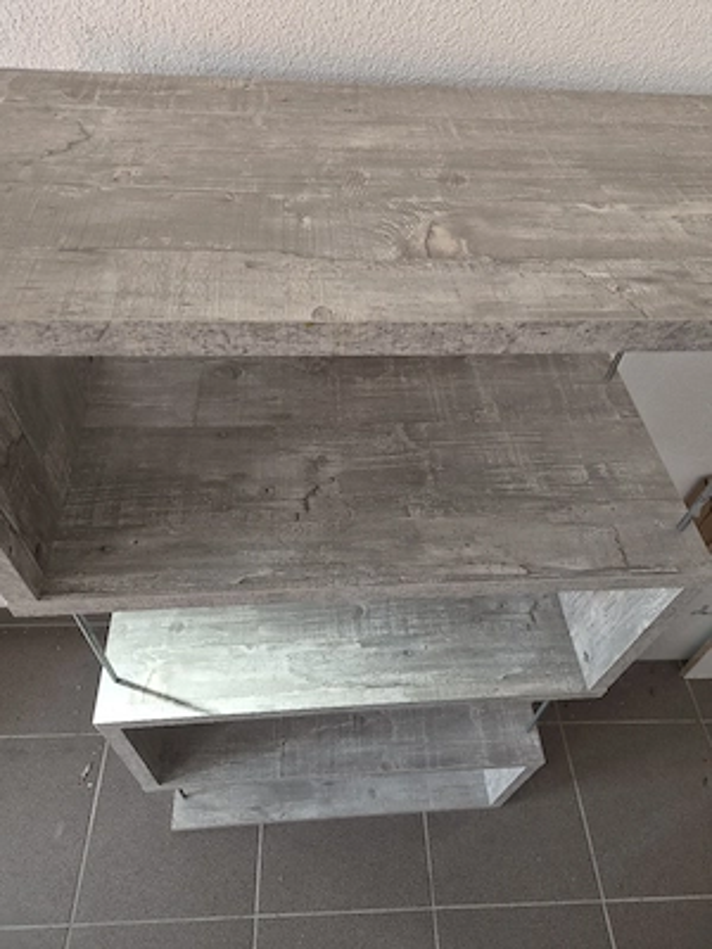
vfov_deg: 73.9
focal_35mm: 23
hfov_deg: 58.9
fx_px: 631
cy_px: 474
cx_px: 356
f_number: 1.8
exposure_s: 1/100
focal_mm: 5.4
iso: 125
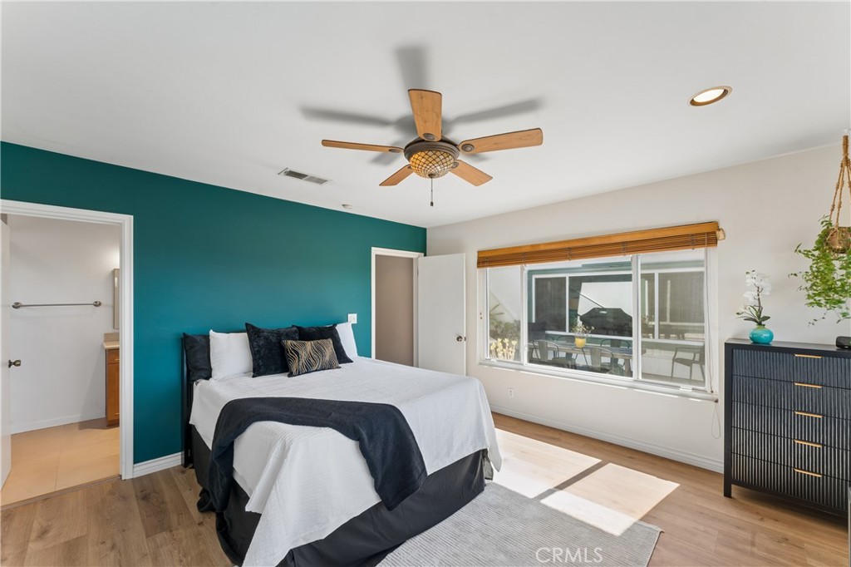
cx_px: 426
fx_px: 331
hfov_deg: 104.3
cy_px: 284
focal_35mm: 14
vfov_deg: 81.2
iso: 100
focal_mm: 14
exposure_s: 1/2.5
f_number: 13
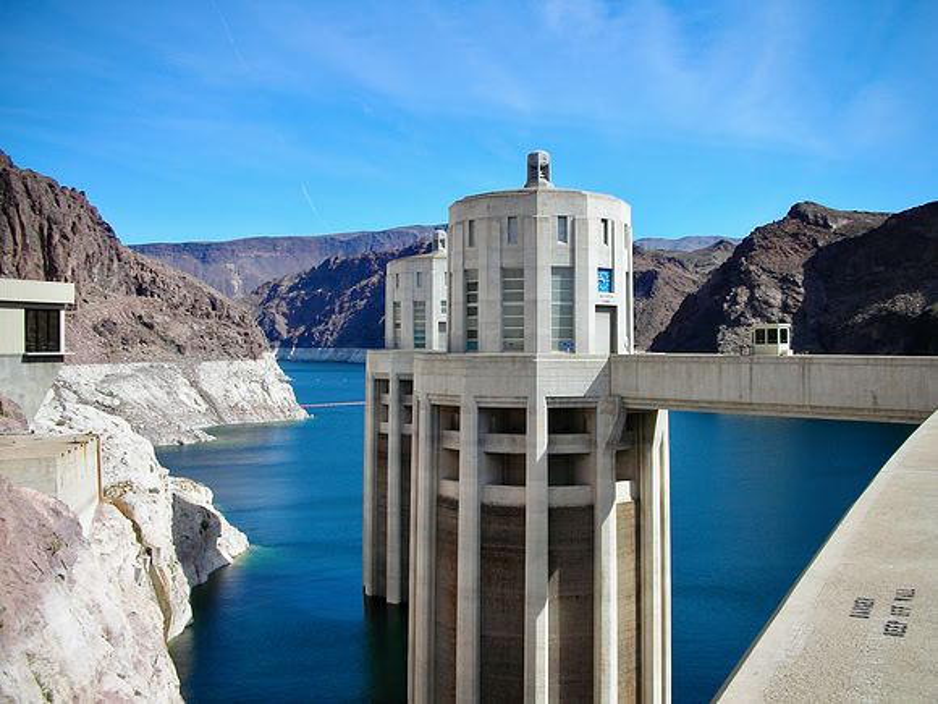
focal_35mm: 35
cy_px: 352
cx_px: 469
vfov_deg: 40.7
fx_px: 948
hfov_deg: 52.6
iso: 50
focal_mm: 5.8
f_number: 8.5
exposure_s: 1/73.4
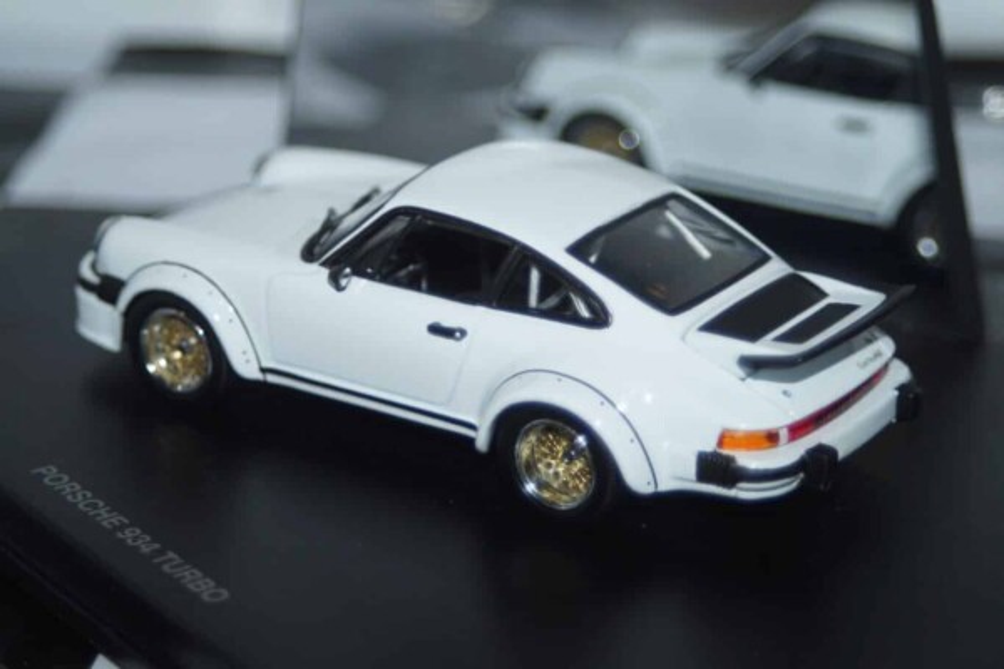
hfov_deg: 17.1
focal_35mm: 120
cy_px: 334
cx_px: 502
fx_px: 3346
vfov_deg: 11.4
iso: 200
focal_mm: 80
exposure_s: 1/80
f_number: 5.6
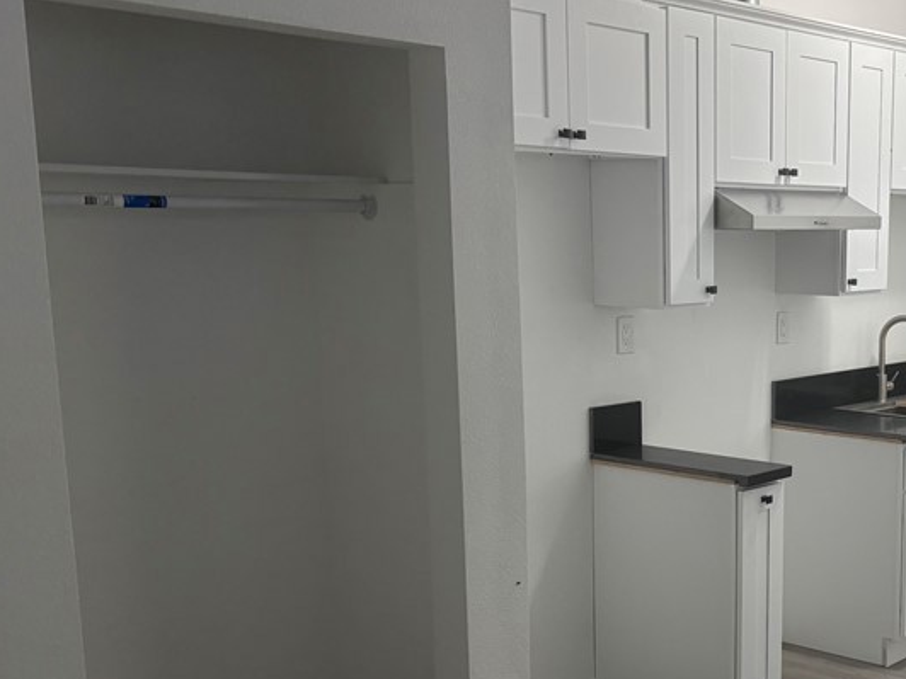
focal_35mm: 50
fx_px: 1309
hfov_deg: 36.1
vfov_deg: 28.9
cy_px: 459
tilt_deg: -11.9
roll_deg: -0.9
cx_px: 799
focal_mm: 5.96
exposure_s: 1/60
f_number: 1.6
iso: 160
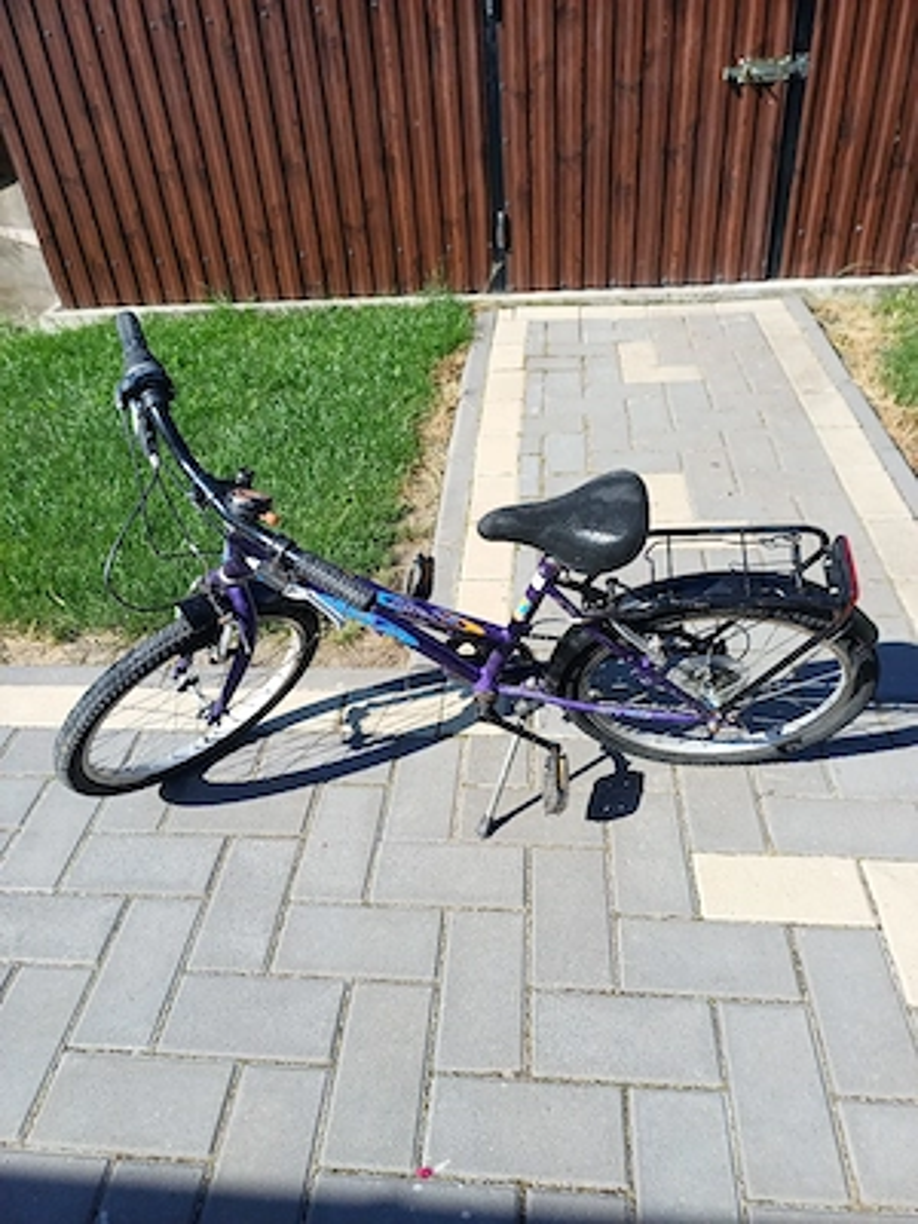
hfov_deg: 54.9
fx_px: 884
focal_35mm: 25
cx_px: 459
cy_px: 612
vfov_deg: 69.4
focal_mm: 4.65
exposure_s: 1/714
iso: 50
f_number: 1.8
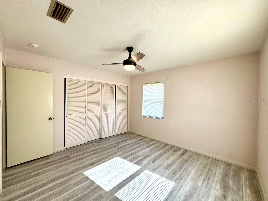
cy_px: 100
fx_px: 108
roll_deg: -0.8
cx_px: 134
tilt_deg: -1.1
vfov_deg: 85.7
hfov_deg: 102.1
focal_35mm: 14
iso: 50
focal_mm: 2.22
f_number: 2.2
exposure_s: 1/120
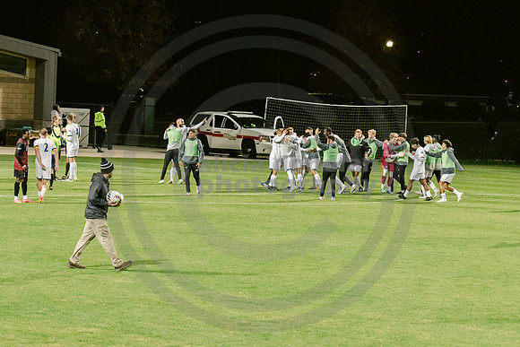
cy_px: 166
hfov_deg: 12.1
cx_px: 347
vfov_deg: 8.1
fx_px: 2455
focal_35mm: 170
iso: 2000
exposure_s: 1/160
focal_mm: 70
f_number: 4
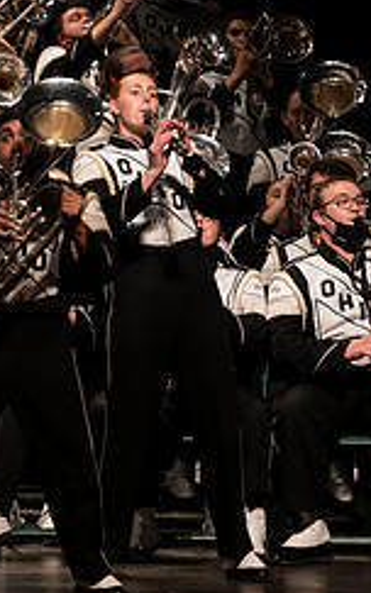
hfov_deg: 2.7
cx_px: -305
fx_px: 7874
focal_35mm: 487
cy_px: 237
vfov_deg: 4.3
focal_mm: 200
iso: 2500
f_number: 2.8
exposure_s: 1/500
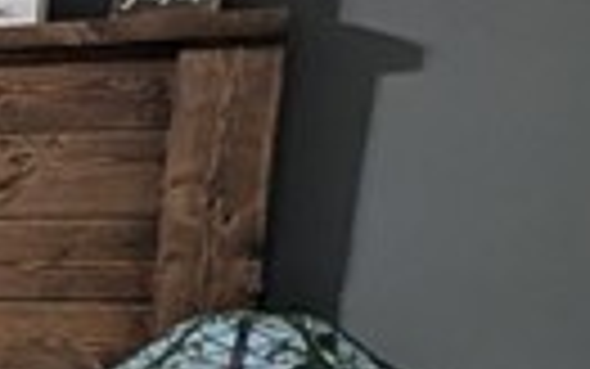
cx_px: -1169
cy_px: 472
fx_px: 1593
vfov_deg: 12.8
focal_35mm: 99
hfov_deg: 11.6
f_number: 1.7
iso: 116
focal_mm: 2.02
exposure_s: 1/24
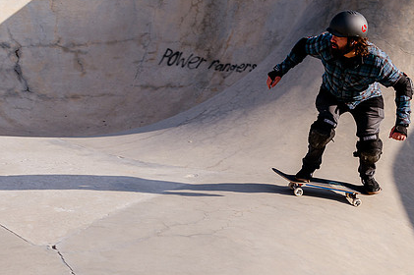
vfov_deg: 17.6
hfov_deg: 26.3
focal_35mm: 77
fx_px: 885
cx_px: 216
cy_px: 95
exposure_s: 1/500
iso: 200
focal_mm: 38
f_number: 8
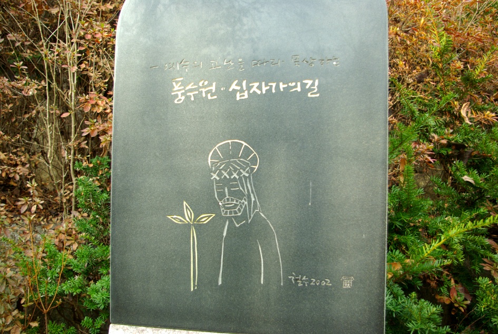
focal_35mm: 32
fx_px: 436
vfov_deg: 41.8
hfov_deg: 59.4
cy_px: 167
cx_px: 249
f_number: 4
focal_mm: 21
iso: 100
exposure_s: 1/60
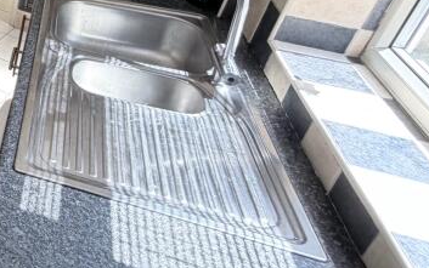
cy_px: 1
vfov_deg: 28.1
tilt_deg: -23.0
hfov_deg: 31.8
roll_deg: -0.7
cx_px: -162
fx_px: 503
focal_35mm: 43
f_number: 2.2
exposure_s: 1/121
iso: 100
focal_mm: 2.22
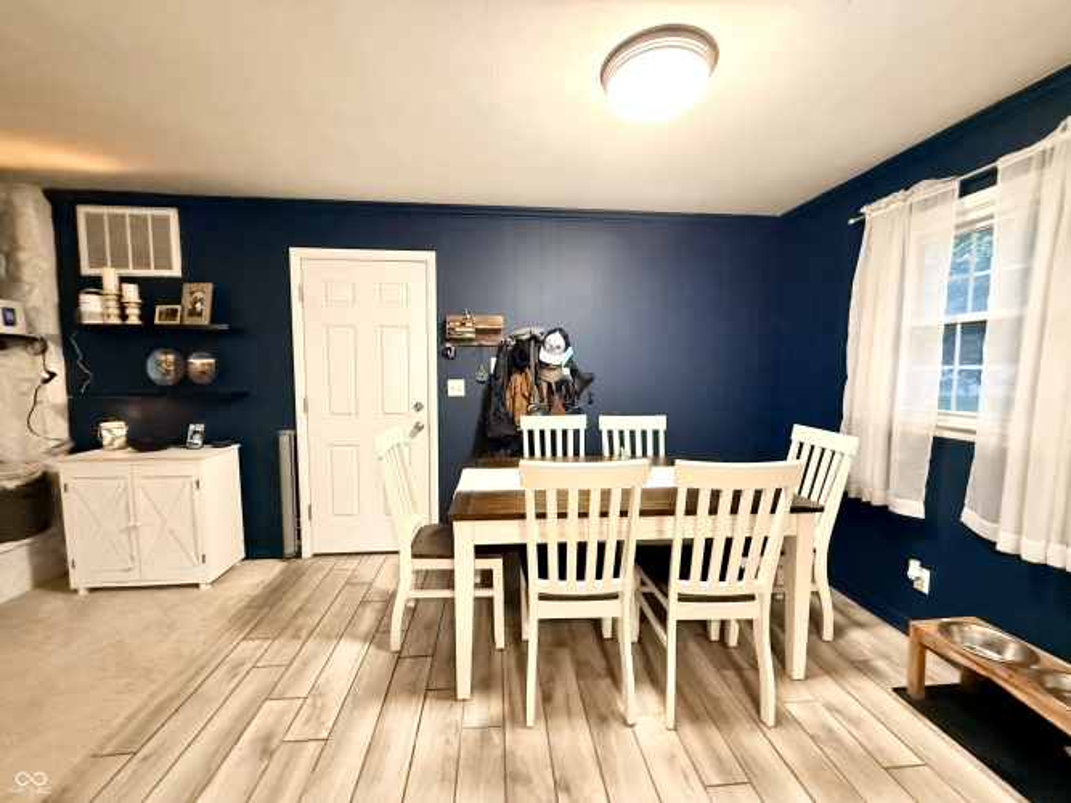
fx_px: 433
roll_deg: -0.2
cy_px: 402
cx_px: 536
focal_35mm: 14
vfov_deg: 85.7
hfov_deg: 102.1
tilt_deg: -4.3
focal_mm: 2.22
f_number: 2.2
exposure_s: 1/60
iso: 1000
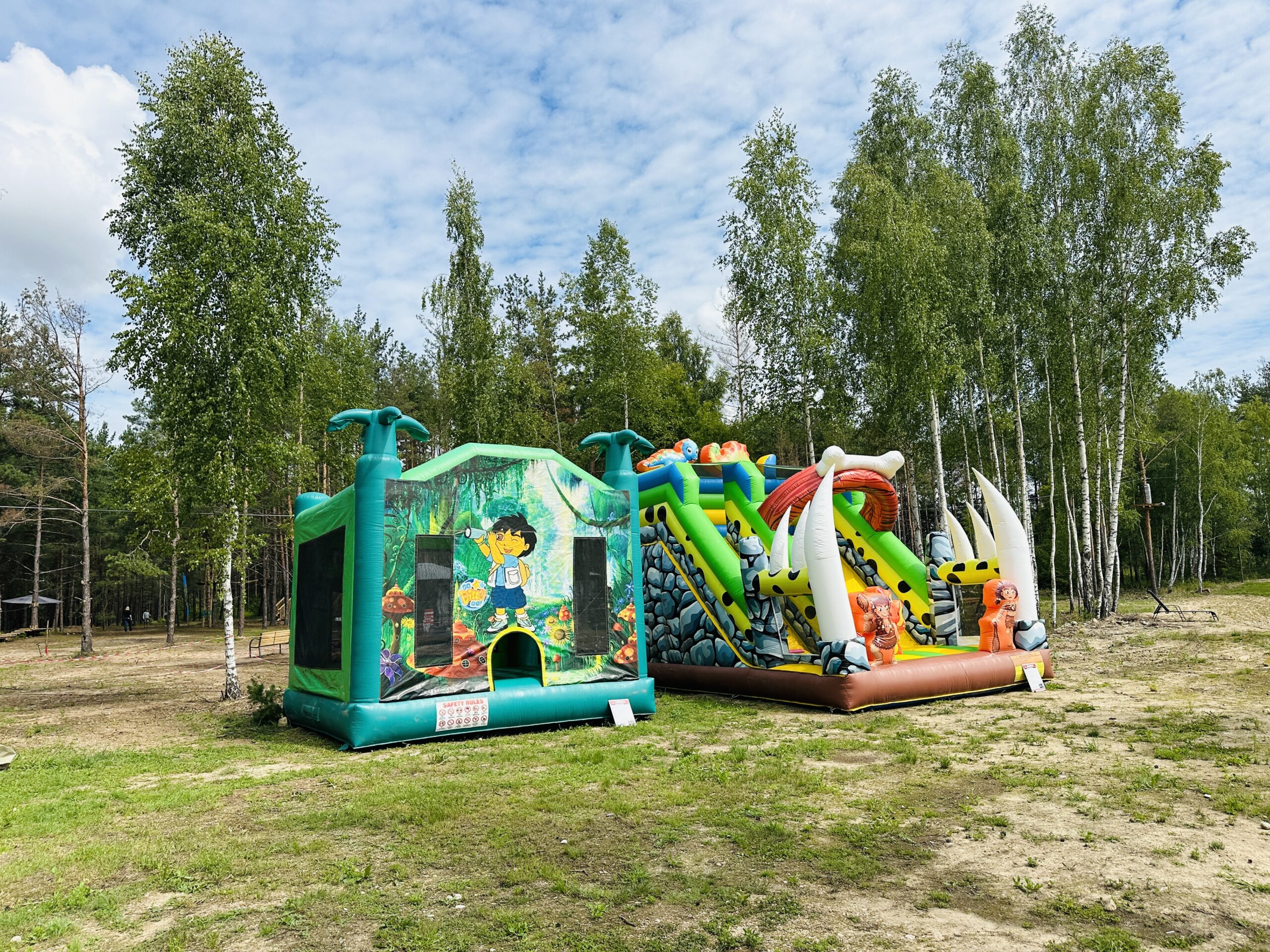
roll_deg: -1.7
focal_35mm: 24
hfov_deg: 71.6
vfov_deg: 56.8
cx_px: 635
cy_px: 476
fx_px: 881
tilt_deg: +8.1
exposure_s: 1/5000
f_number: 1.78
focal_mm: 6.86
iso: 80
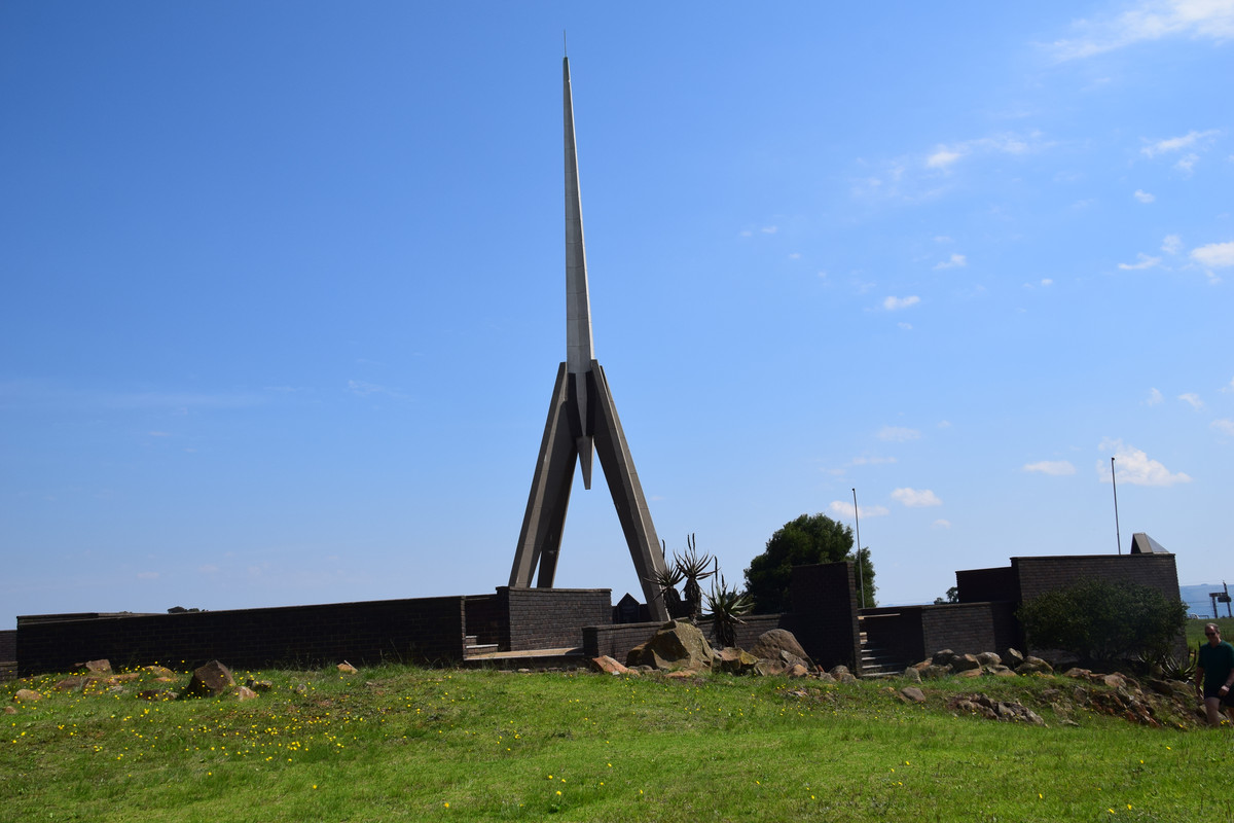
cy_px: 412
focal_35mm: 34
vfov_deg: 38.4
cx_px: 617
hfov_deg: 55.1
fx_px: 1182
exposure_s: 1/500
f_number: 11
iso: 200
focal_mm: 23
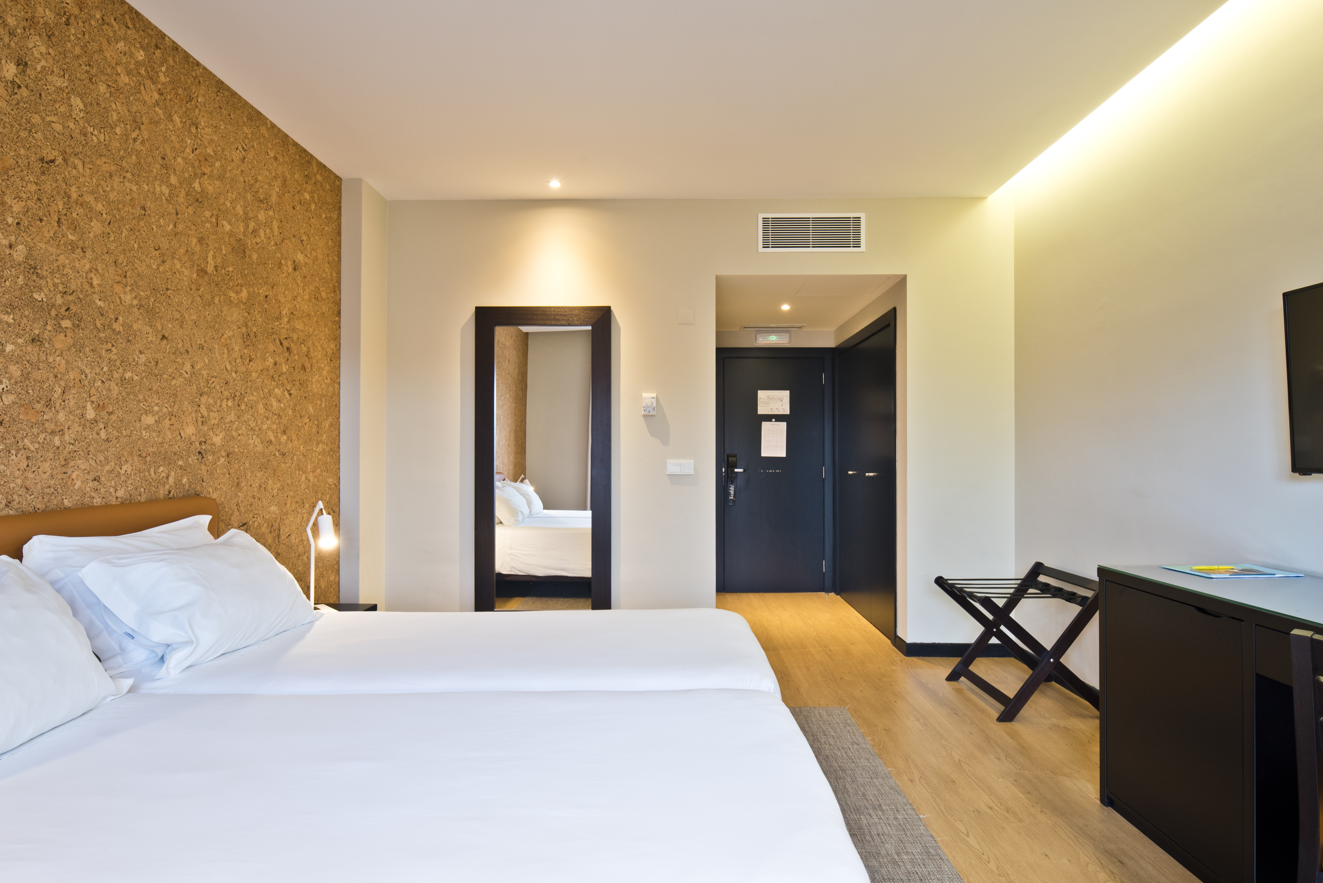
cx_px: 662
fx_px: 698
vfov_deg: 64.6
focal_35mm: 19
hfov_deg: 86.9
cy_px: 442
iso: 200
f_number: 11
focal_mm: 19
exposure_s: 1/3
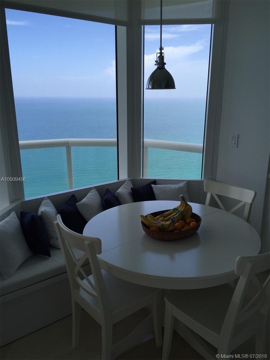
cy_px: 180
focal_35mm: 29
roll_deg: +0.4
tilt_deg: -14.8
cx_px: 135
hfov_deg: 48.2
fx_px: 302
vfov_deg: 61.7
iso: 32
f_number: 2.2
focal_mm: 4.15
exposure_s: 1/694
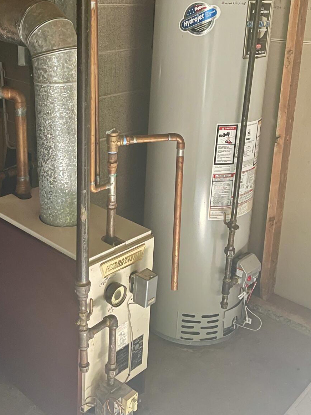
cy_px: 138
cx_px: 115
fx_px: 515
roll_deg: -1.6
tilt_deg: -15.4
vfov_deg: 43.2
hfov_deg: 33.4
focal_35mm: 43
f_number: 1.6
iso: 1600
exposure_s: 1/15
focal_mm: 5.1
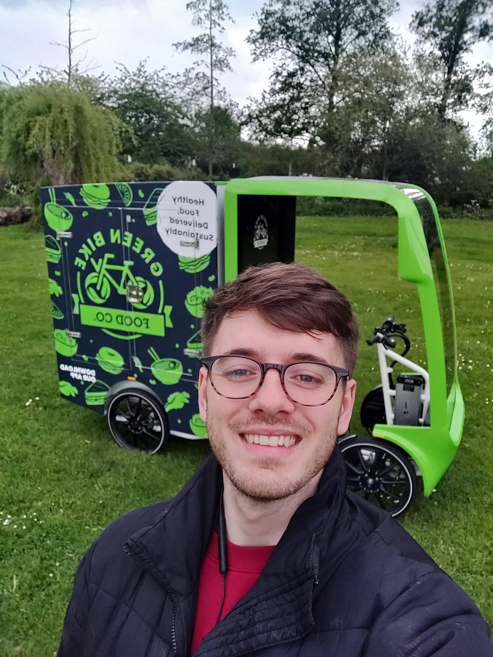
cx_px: 246
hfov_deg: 66.0
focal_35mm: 20
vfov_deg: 81.7
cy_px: 328
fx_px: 380
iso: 100
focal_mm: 3.48
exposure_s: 1/435
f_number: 2
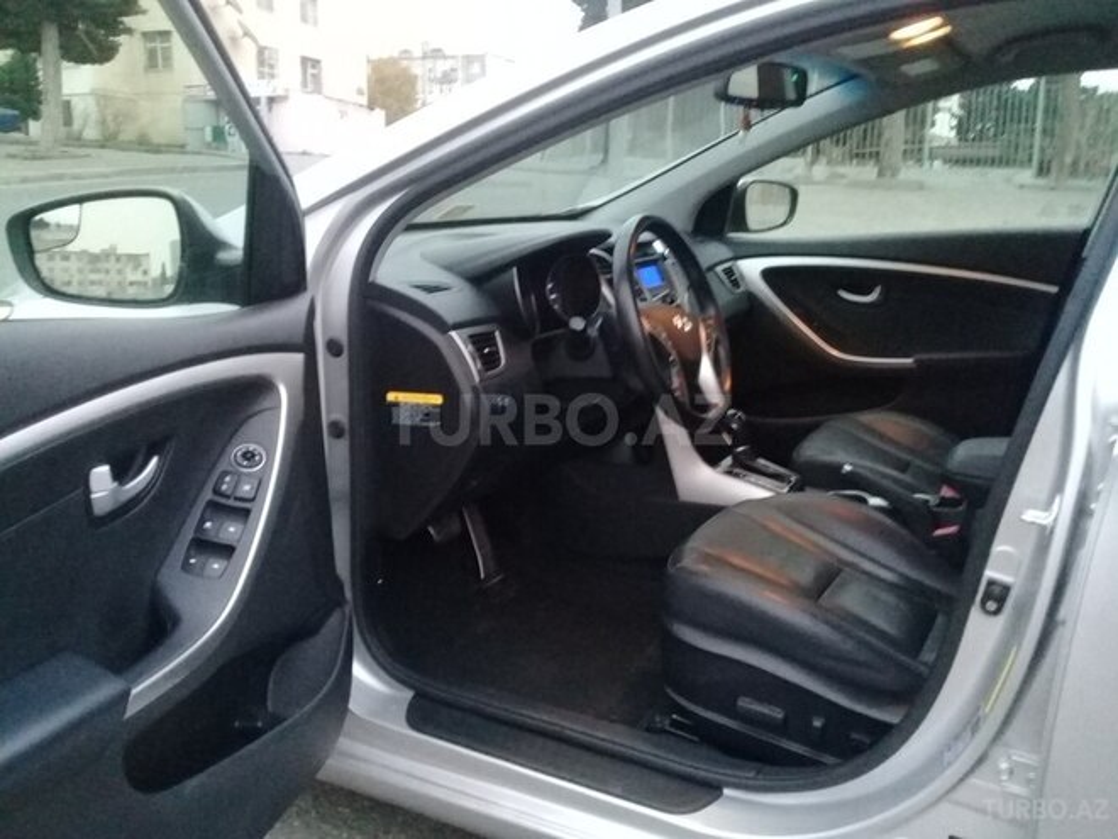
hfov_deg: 58.4
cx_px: 559
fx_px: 1001
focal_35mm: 31
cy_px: 420
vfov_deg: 45.4
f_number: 2.2
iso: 500
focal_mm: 3.3
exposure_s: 1/17
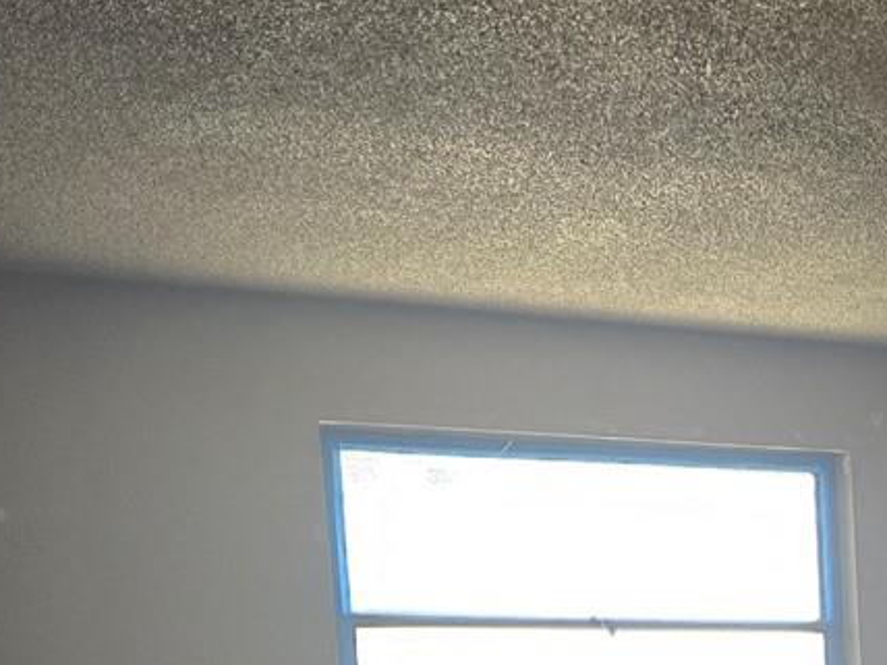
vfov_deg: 15.8
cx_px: 1397
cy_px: 1005
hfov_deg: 19.3
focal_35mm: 86
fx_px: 2204
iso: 500
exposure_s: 1/120
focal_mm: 6.3
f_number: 1.7
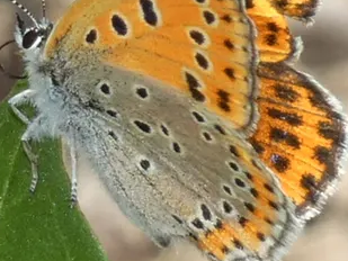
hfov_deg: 3.2
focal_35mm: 621
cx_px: 171
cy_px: 71
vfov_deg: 2.4
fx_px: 6245
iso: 80
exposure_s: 1/320
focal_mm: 53.8
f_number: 5.5
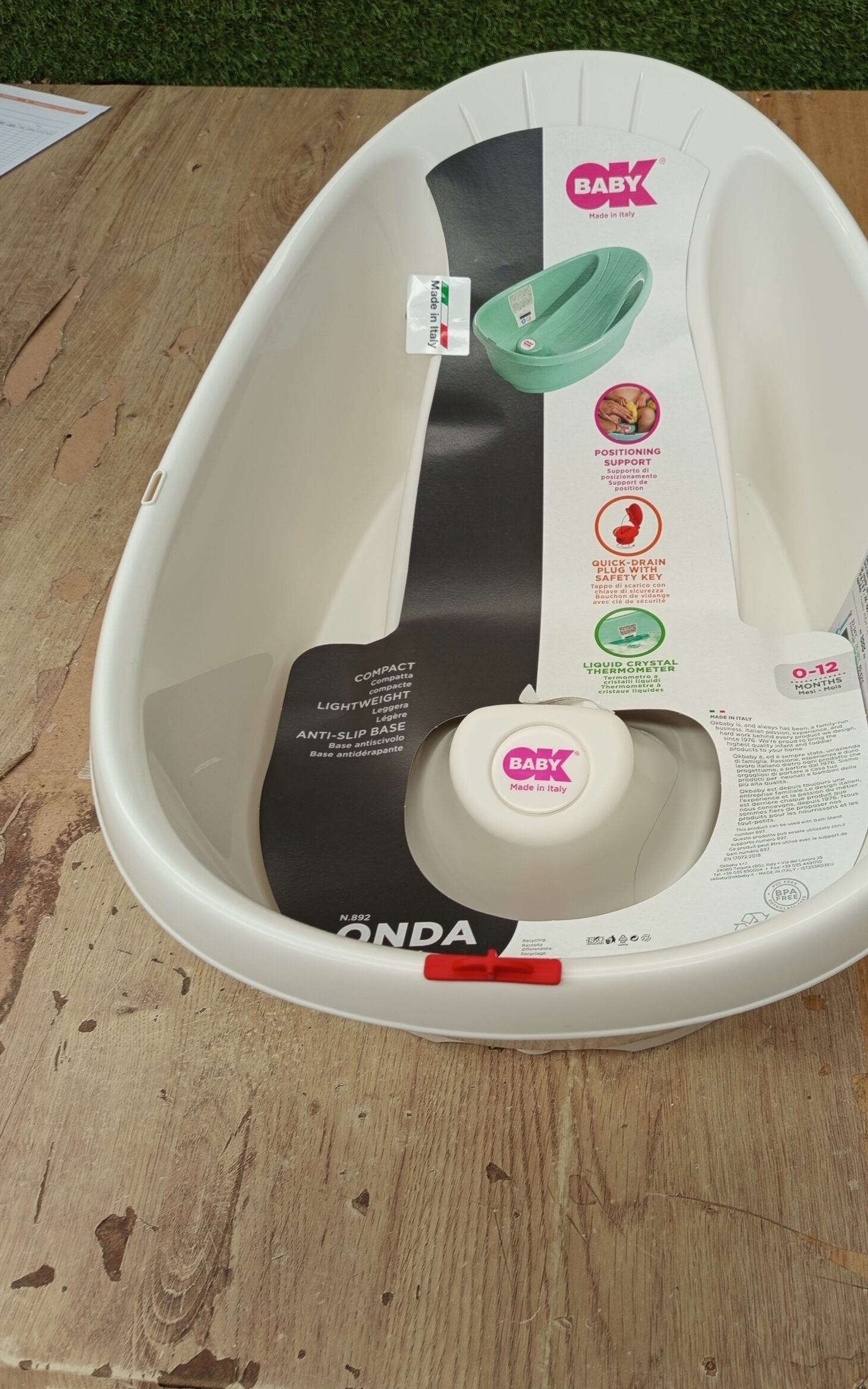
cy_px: 680
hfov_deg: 44.0
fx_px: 1060
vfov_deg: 66.5
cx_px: 562
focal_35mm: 28
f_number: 1.7
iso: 75
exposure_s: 1/100
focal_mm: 5.24
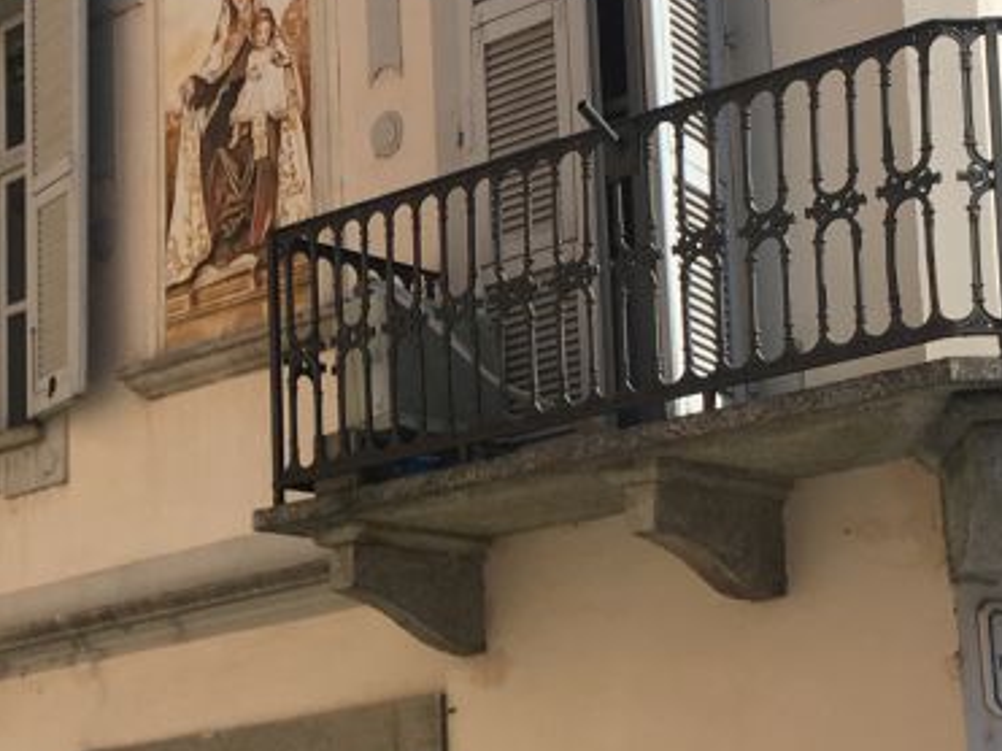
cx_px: 81
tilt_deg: +12.4
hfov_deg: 19.3
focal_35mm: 100
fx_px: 2894
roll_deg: +0.7
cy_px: 478
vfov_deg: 14.8
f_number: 2.2
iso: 25
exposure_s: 1/1350
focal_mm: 4.15
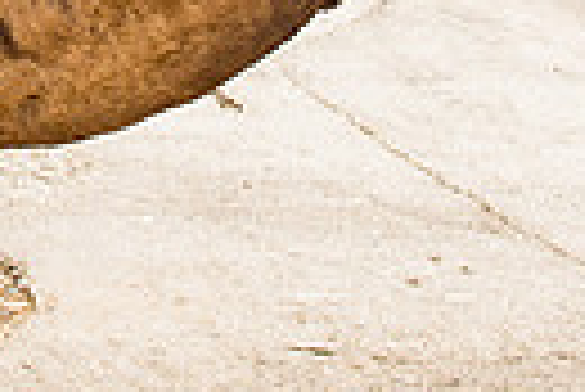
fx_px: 1741
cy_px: -390
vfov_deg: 11.6
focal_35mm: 107
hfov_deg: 18.2
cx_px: -99
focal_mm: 24
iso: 200
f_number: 2.8
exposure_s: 1/2000
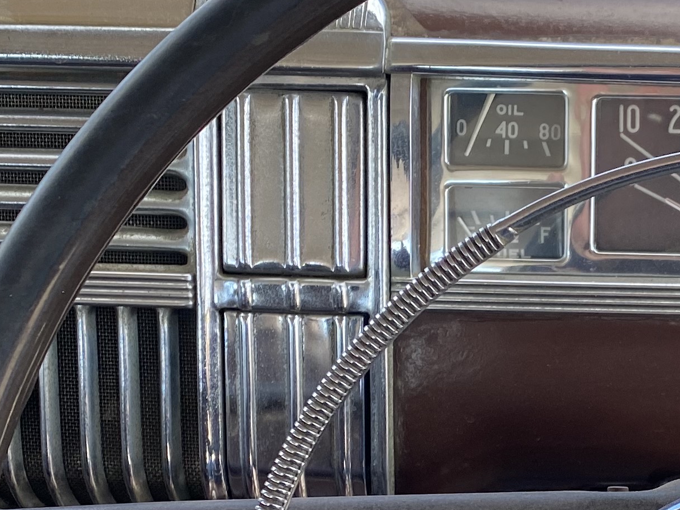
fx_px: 1689
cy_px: 454
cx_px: 634
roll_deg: -0.3
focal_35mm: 86
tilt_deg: -25.6
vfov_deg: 16.9
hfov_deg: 22.1
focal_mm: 4.25
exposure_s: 1/322
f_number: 1.8
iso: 32
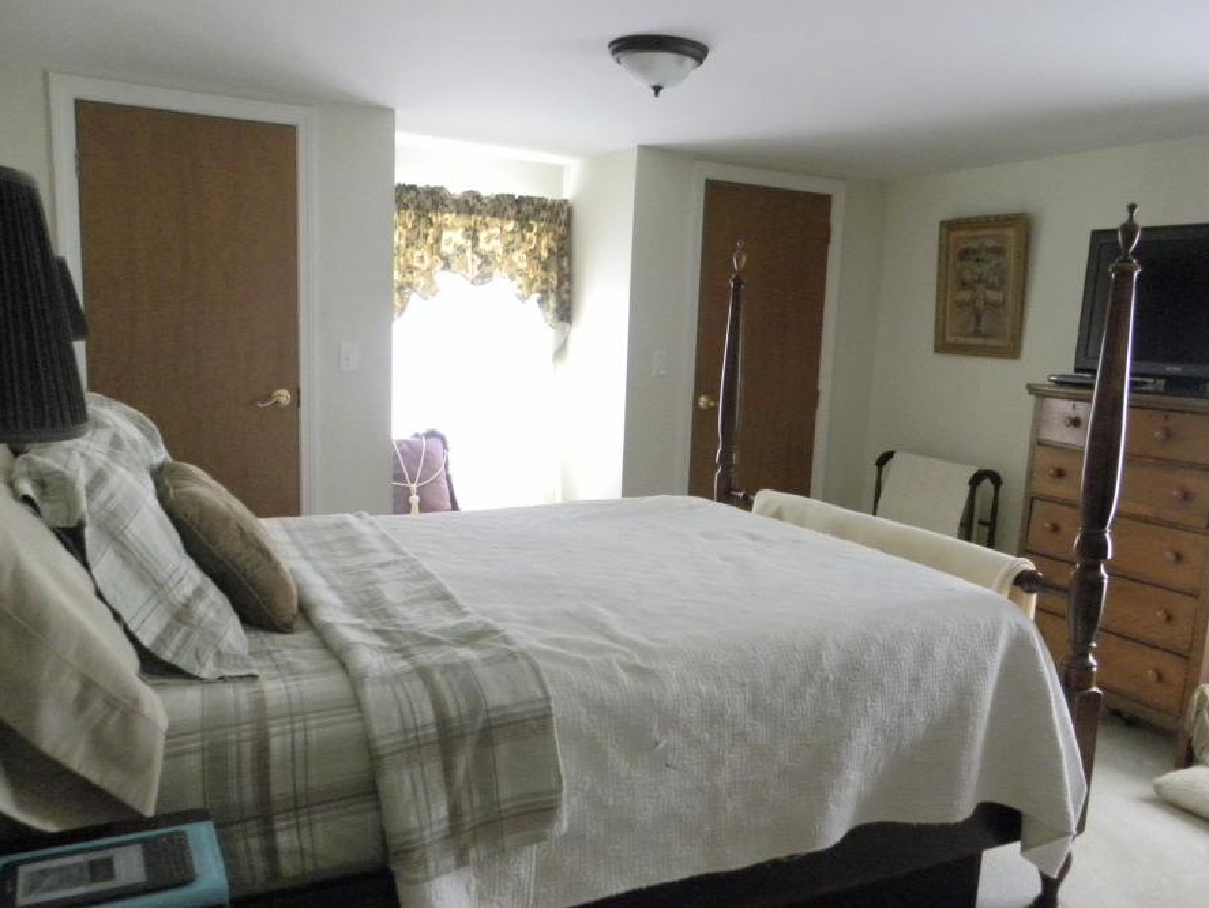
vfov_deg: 46.8
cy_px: 498
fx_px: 1048
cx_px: 639
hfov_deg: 59.9
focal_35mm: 30
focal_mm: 4.6
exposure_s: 1/37.4
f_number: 2.8
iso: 400
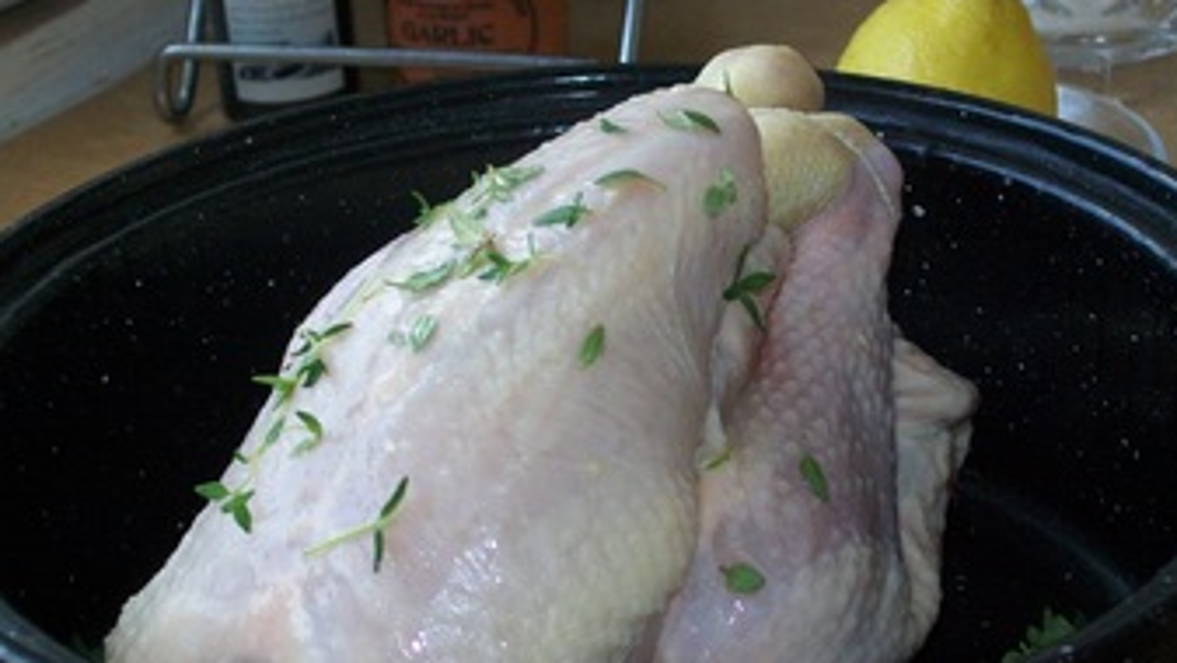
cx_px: 622
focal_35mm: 81
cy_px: 358
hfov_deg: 26.2
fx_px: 2529
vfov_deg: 14.9
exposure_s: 1/100
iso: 160
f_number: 3.8
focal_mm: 11.6
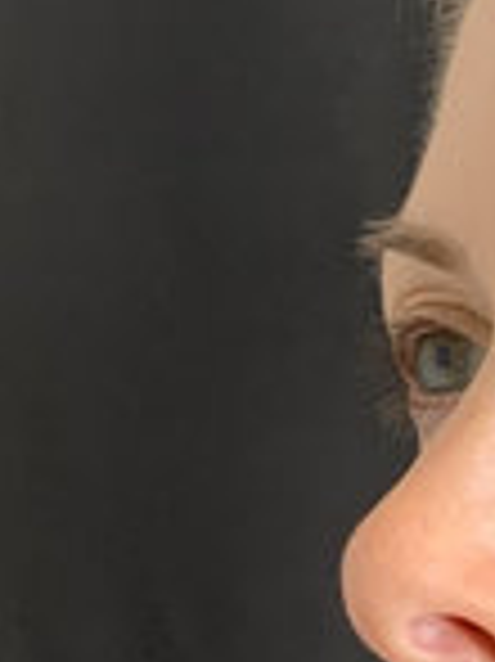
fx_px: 3017
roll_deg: -0.3
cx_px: 878
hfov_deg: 9.0
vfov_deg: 12.5
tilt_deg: -1.4
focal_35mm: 158
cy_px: 491
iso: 40
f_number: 1.8
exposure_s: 1/120
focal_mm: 3
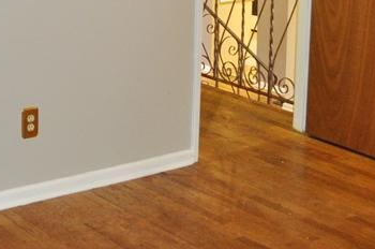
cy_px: -56
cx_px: -26
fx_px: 821
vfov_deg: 16.4
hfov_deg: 24.2
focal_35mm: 79
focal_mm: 18
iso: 1600
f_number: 4
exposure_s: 1/60
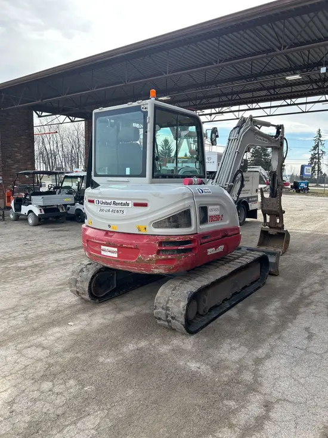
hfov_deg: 53.1
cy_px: 219
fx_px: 328
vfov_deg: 67.3
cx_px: 164
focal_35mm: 26
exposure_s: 1/1531
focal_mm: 5.7
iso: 50
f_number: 1.5
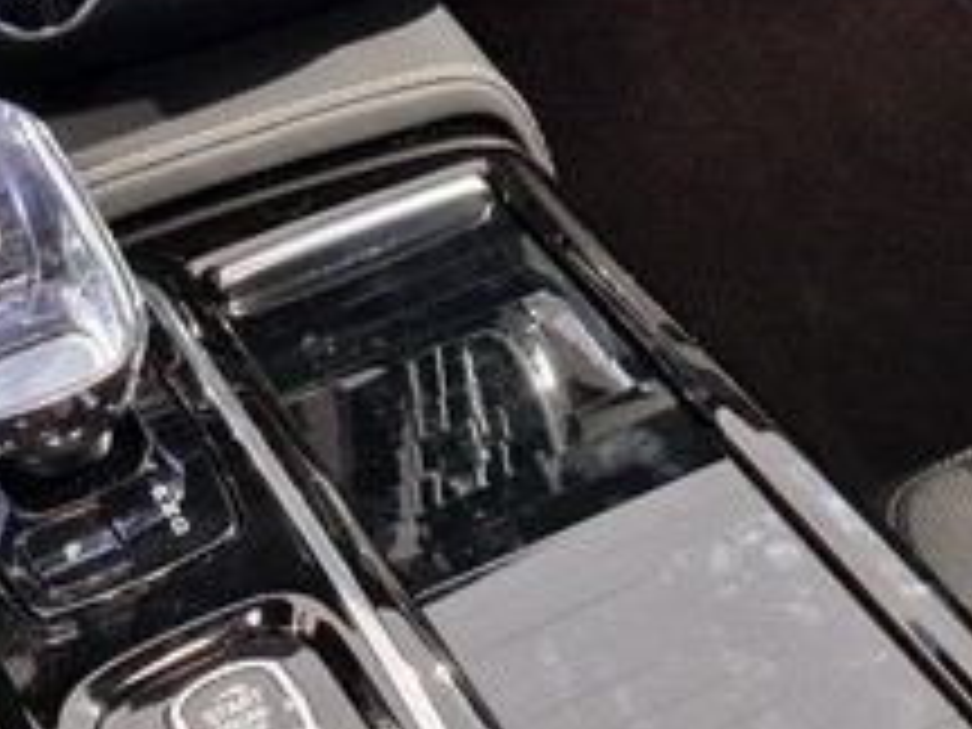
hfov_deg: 28.6
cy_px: 446
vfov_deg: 21.6
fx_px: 1909
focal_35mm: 68
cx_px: 472
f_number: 1.8
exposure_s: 1/50
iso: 640
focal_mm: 5.4
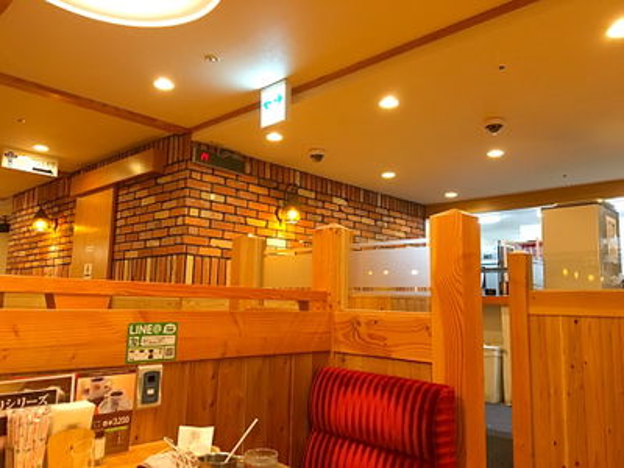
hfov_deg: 61.7
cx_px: 312
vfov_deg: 48.2
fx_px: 523
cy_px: 234
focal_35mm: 29
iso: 160
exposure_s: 1/30
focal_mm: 4.15
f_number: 2.2
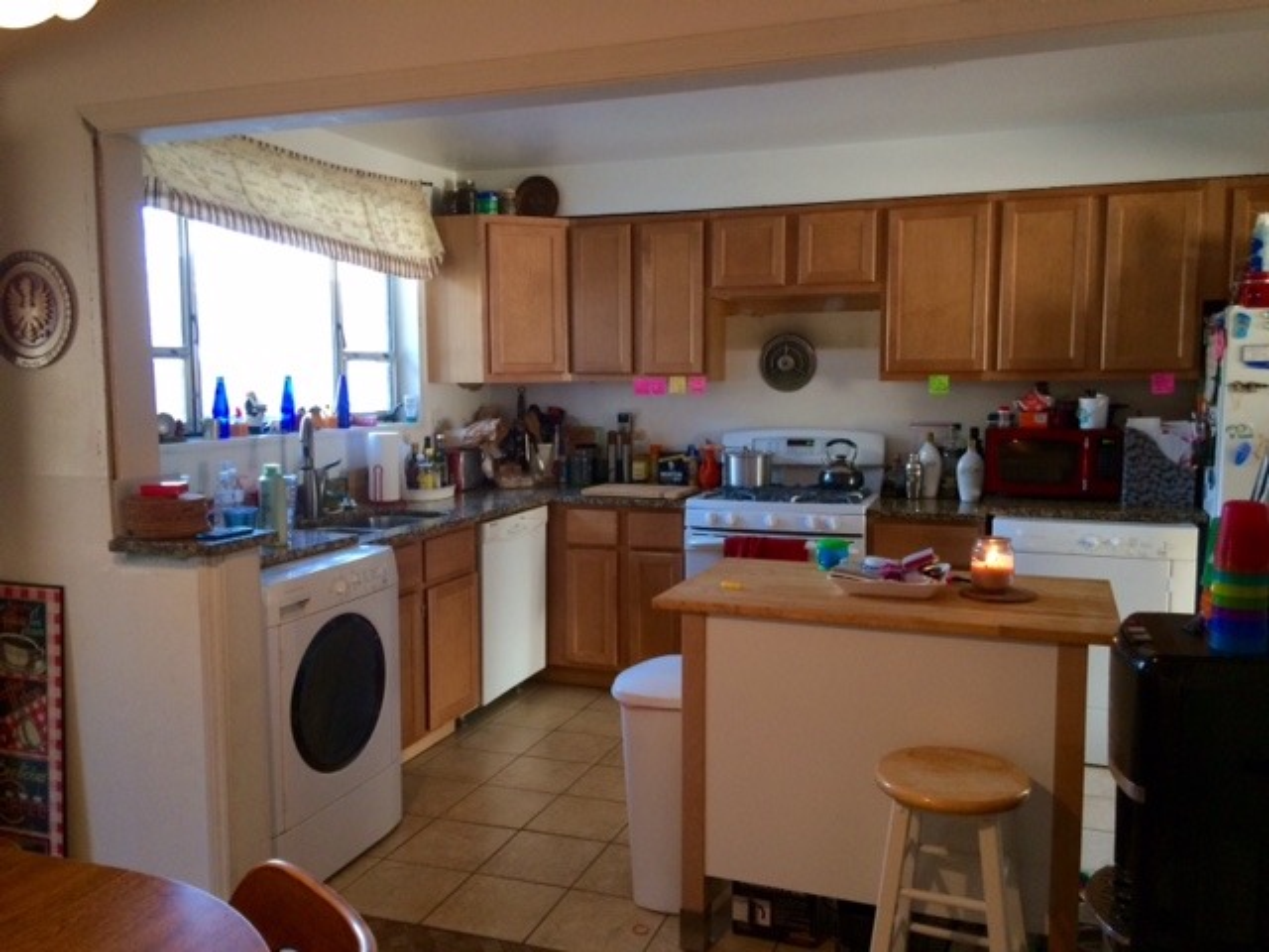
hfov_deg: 61.7
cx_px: 634
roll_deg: +1.9
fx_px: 1063
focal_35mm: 29
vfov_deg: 48.2
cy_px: 476
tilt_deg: -4.4
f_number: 2.2
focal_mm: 4.15
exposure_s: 1/30
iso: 160
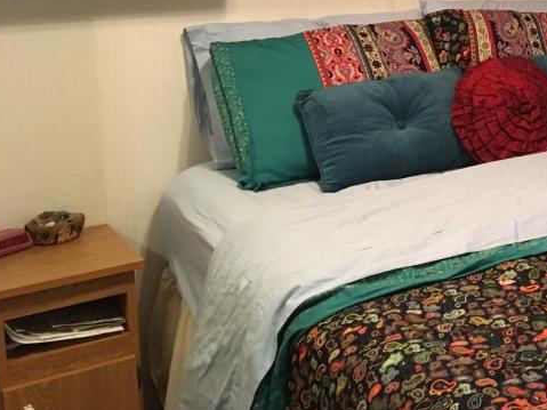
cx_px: 573
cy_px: 32
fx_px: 979
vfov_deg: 23.0
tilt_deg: -5.8
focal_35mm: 62
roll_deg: +2.4
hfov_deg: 28.8
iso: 200
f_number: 2.2
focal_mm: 4.15
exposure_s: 1/20
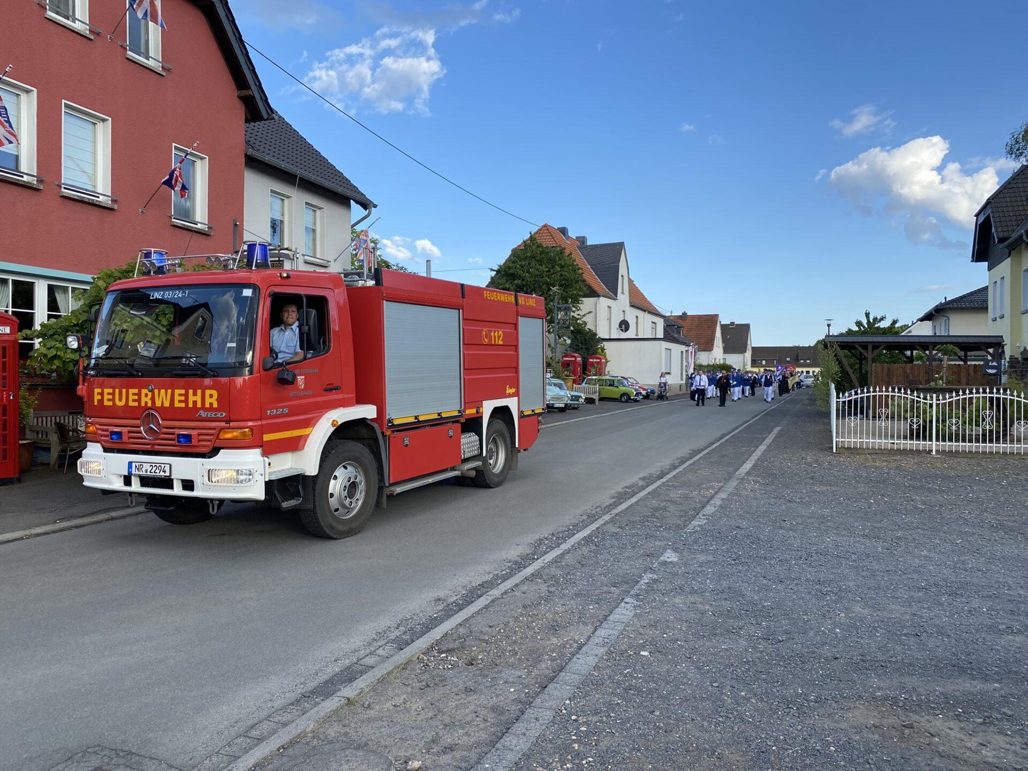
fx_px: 772
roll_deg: -0.6
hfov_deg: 67.3
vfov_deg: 53.1
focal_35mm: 26
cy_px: 386
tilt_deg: -0.6
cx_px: 514
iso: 32
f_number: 1.8
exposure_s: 1/1082
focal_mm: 4.25
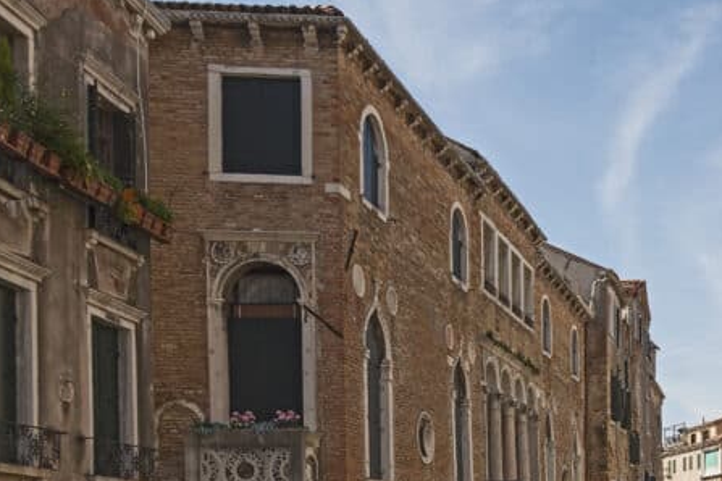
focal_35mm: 55
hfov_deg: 33.1
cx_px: 732
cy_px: 546
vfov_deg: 23.0
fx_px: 1103
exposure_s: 1/500
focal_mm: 24
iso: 100
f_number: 7.1
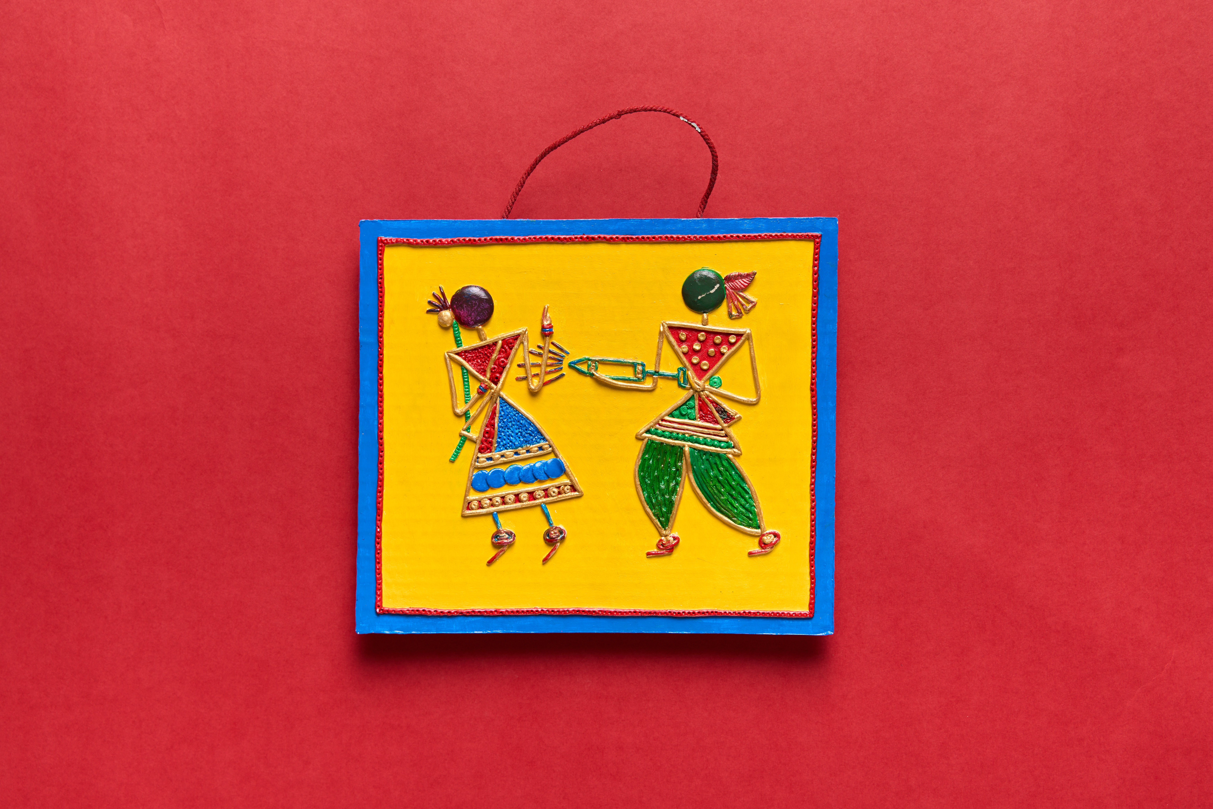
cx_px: 606
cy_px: 404
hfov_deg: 36.9
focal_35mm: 54
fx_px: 1819
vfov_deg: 25.1
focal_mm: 54
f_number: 8
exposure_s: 1/100
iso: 125
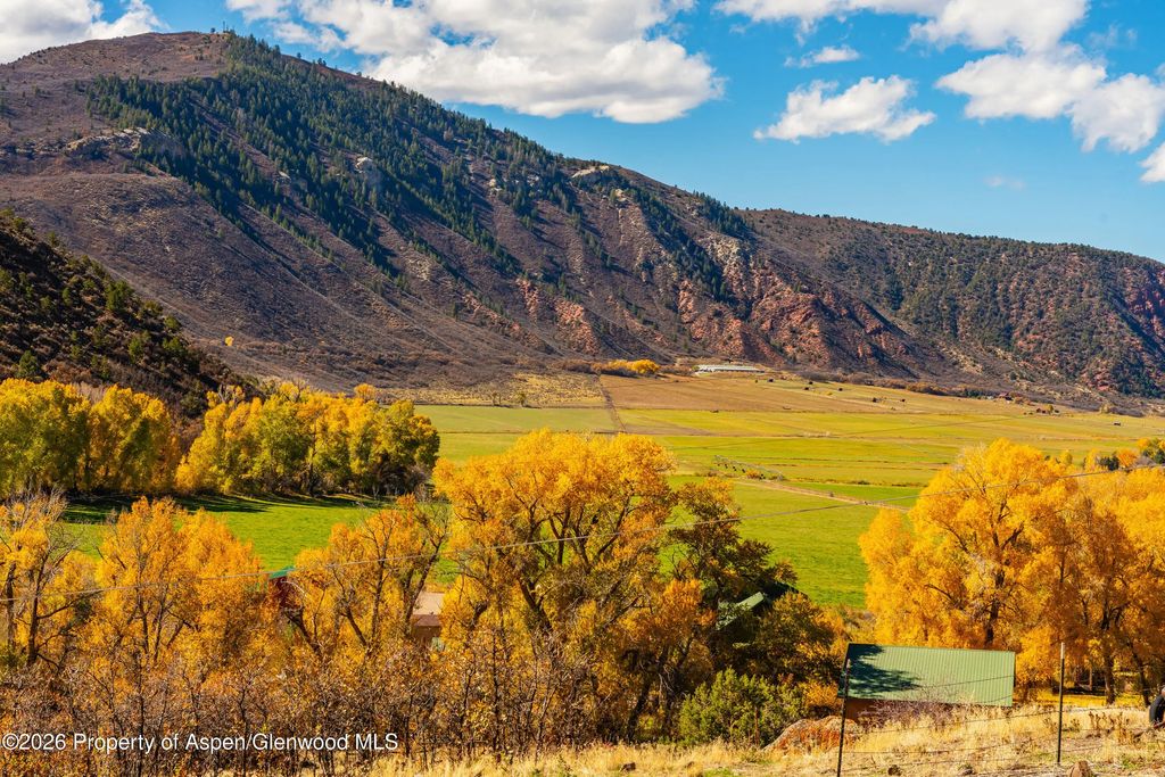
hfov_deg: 31.7
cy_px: 388
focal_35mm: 63
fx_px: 2049
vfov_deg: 21.5
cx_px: 582
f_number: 11
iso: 200
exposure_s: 1/3200
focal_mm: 63.3
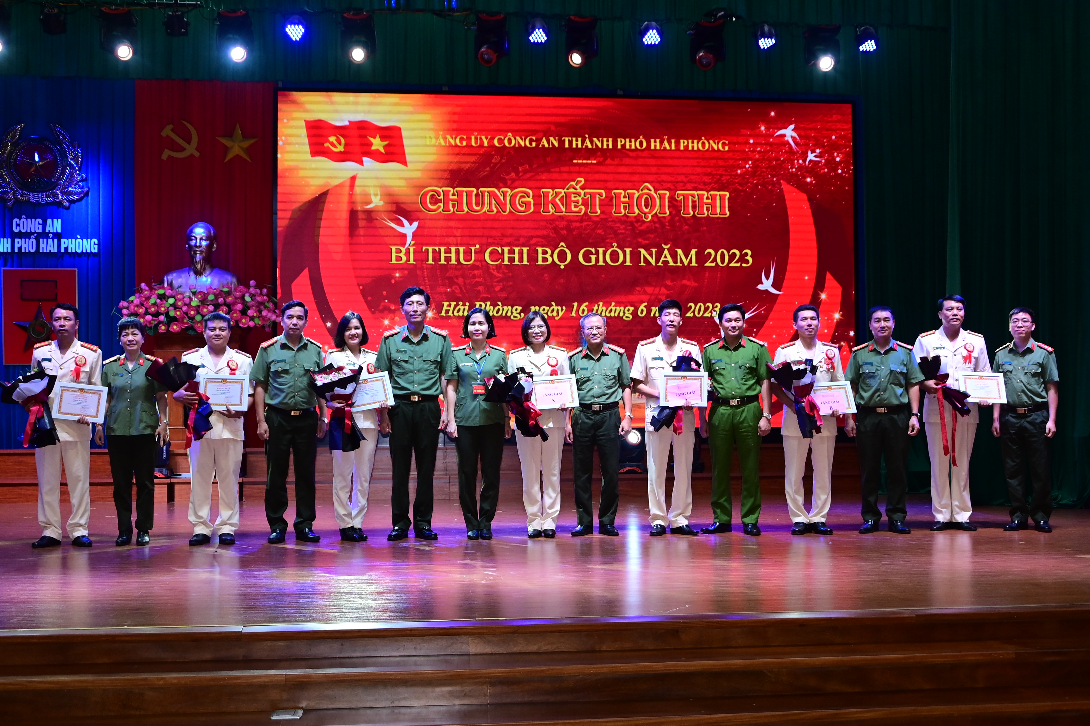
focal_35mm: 39
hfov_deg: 49.6
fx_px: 1181
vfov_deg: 34.2
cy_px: 363
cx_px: 545
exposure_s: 1/200
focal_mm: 26
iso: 1250
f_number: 5.6
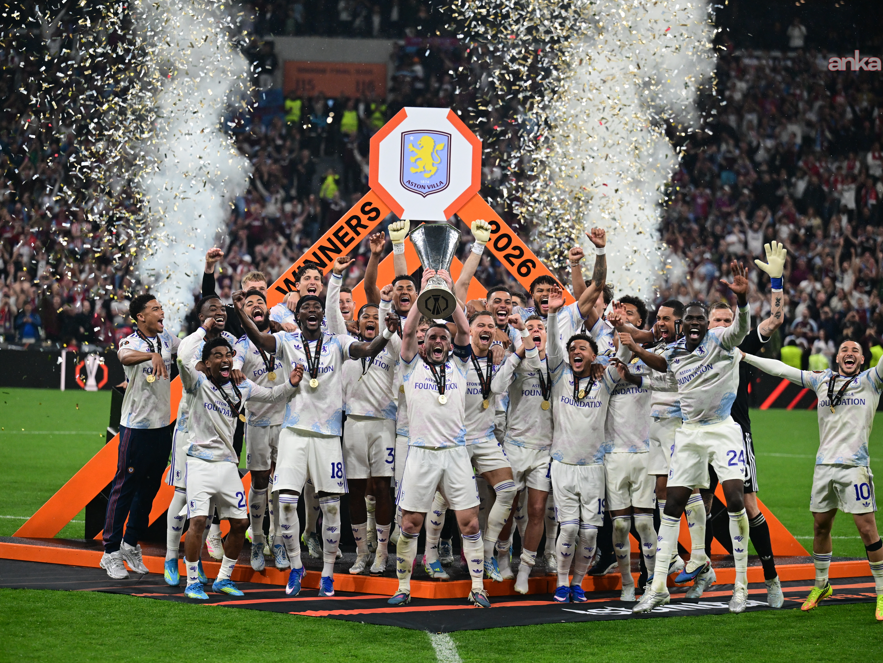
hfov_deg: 15.8
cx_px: 434
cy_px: 331
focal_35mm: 125
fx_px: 3189
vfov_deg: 11.9
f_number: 2.8
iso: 2500
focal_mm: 115
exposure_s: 1/2500
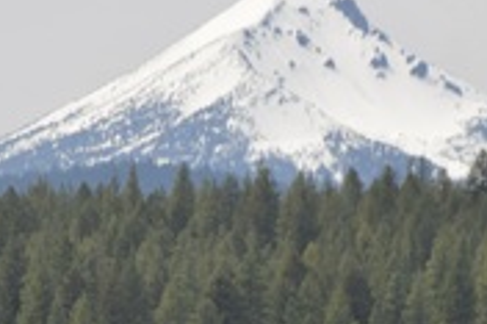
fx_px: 8393
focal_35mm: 621
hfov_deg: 3.3
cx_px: 252
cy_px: 449
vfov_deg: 2.2
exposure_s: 1/160
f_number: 6.3
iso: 100
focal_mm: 130
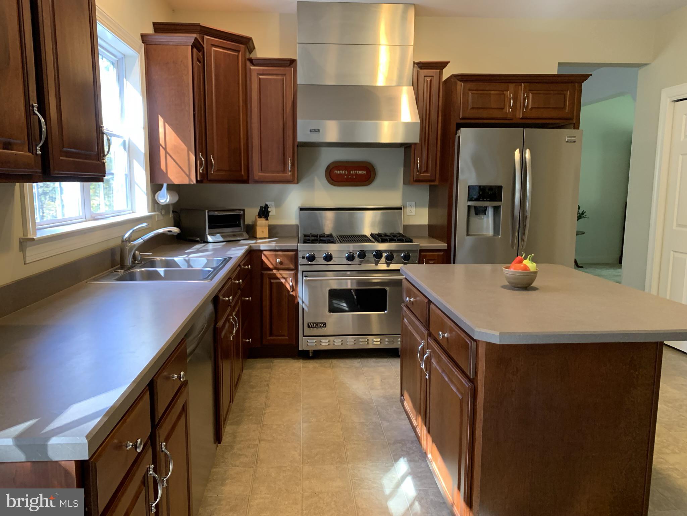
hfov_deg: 67.3
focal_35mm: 26
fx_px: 516
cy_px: 258
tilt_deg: -8.0
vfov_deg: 53.1
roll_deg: +0.3
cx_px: 344
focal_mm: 4.25
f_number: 1.8
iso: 200
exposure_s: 1/60
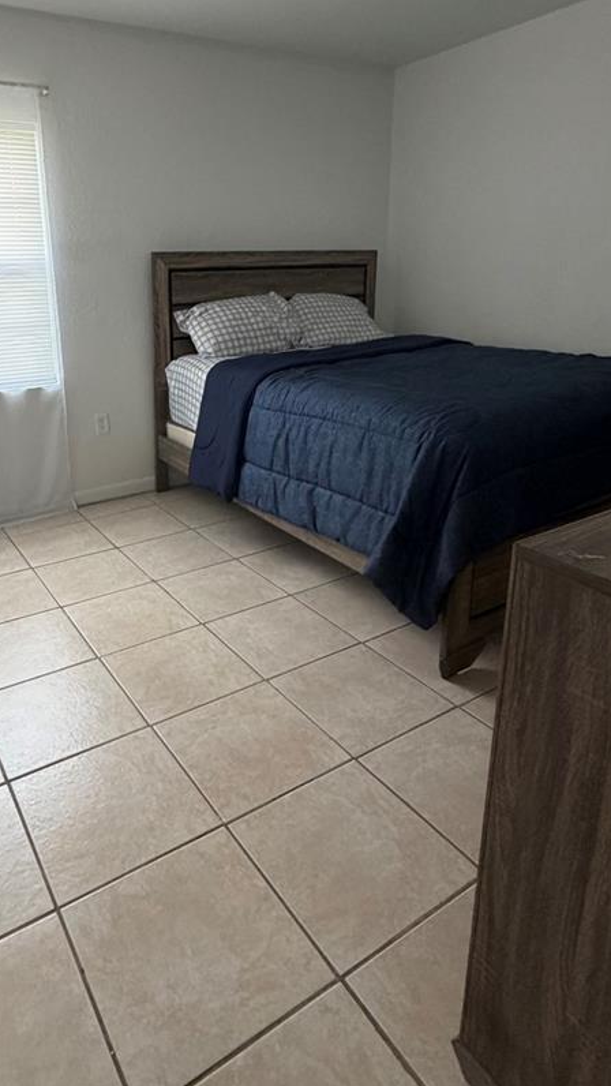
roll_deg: +1.7
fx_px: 662
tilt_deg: -14.0
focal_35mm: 23
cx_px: 211
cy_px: 446
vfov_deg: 78.0
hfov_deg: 48.8
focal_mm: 2.22
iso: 320
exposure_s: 1/94
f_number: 2.2
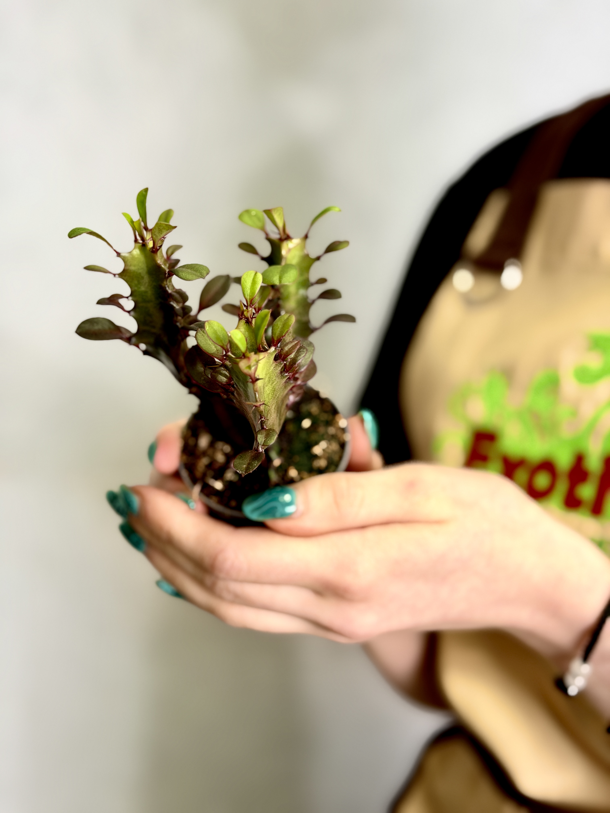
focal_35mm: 48
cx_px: 305
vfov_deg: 39.7
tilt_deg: -10.5
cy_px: 406
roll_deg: -0.9
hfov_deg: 30.3
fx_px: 1128
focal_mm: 6.76
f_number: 1.78
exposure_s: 1/121
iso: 64
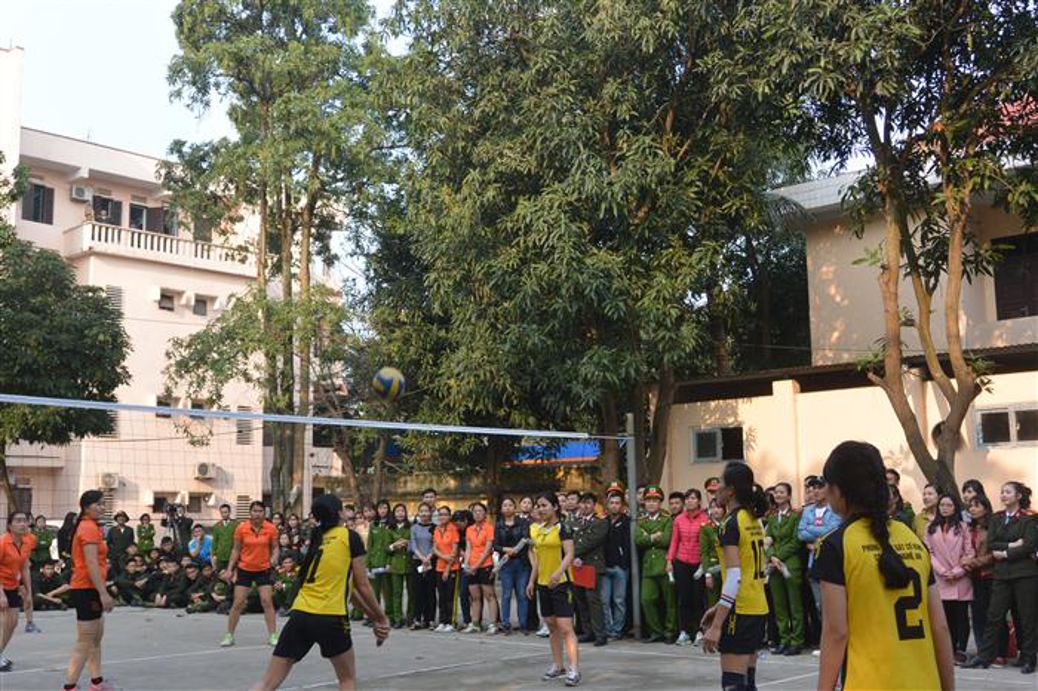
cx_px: 519
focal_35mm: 39
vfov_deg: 34.2
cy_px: 346
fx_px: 1124
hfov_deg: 49.6
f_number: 4
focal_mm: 14.5
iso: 160
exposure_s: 1/320
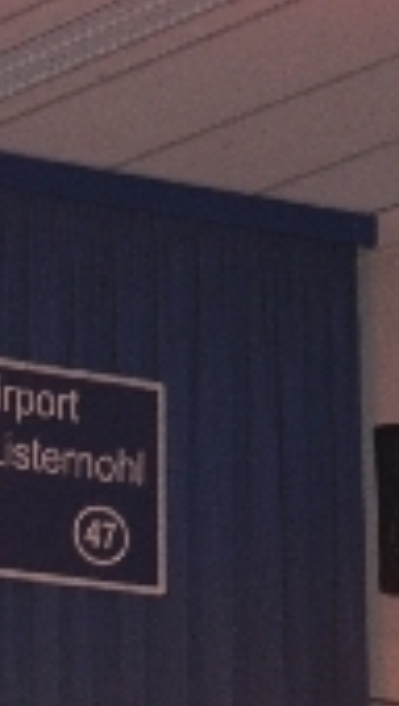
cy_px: 1061
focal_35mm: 236
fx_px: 4426
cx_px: -121
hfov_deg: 5.1
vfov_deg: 8.9
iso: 400
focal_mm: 32
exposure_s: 1/60
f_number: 5
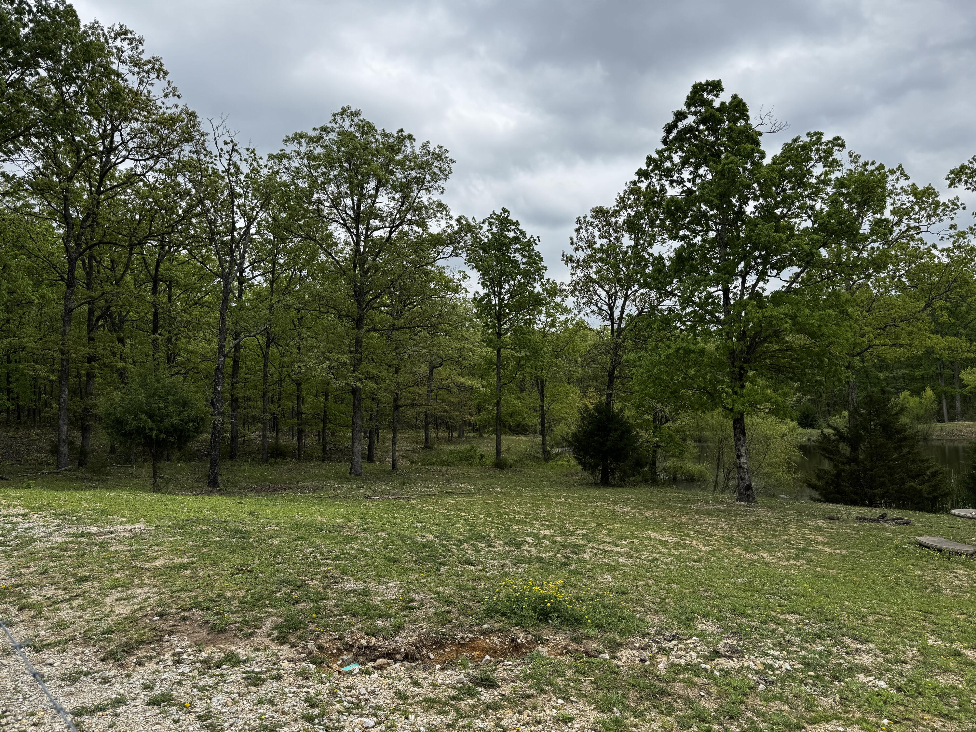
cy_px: 366
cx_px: 488
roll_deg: +1.9
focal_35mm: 24
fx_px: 677
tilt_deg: +0.3
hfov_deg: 71.6
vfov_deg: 56.8
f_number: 1.78
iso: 80
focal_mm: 6.76
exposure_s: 1/4310
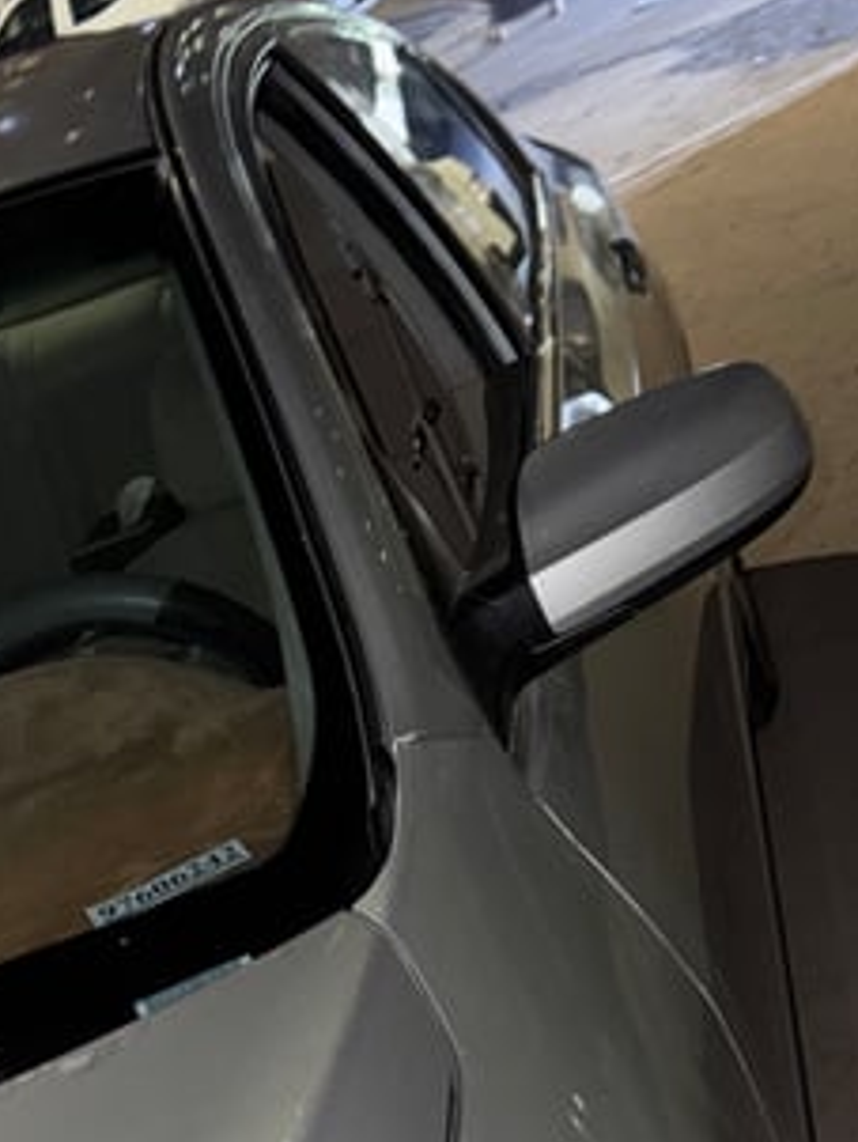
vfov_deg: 30.1
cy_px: 1055
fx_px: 2013
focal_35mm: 61
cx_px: 397
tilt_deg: -26.6
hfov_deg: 24.1
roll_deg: +24.5
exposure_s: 1/4
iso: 64
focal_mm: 6.76
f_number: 1.78
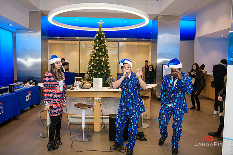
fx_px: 188
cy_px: 78
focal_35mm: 29
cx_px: 116
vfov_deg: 45.0
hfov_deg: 63.6
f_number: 3.2
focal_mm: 29
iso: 400
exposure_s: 1/125
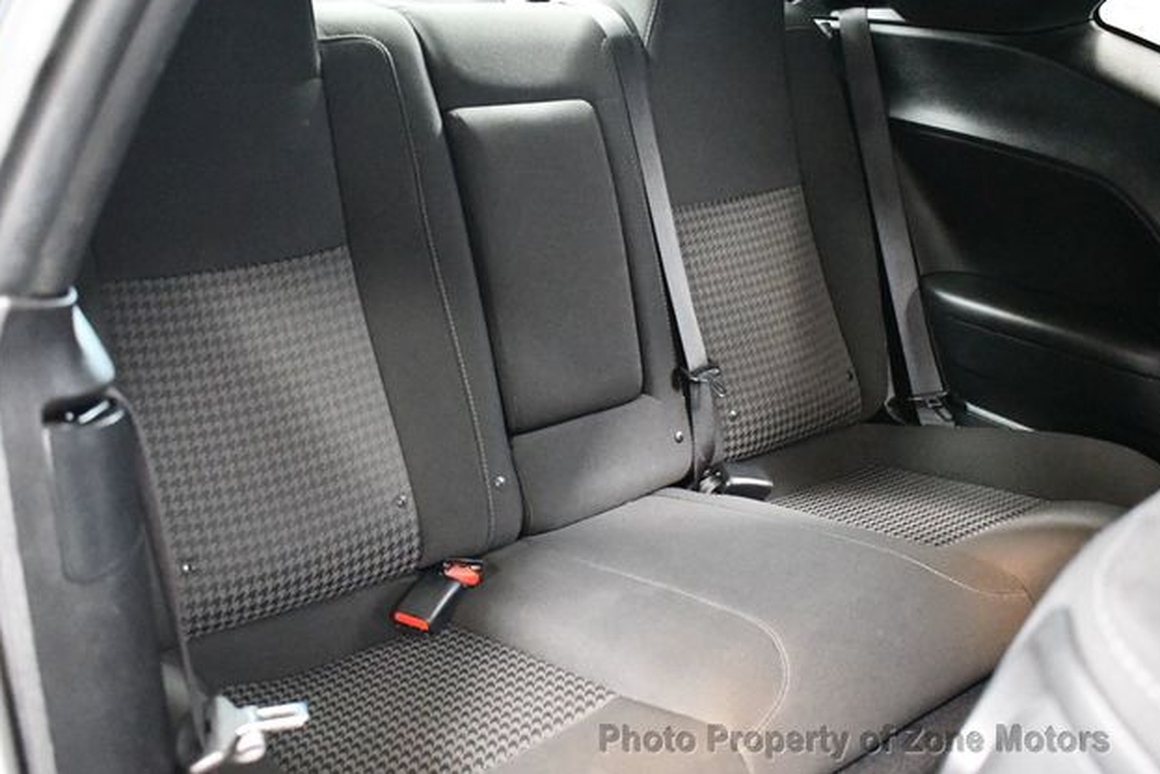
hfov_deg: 51.9
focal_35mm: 37
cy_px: 378
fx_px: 1193
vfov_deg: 36.0
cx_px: 577
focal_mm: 18
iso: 12800
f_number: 3.5
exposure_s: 1/40
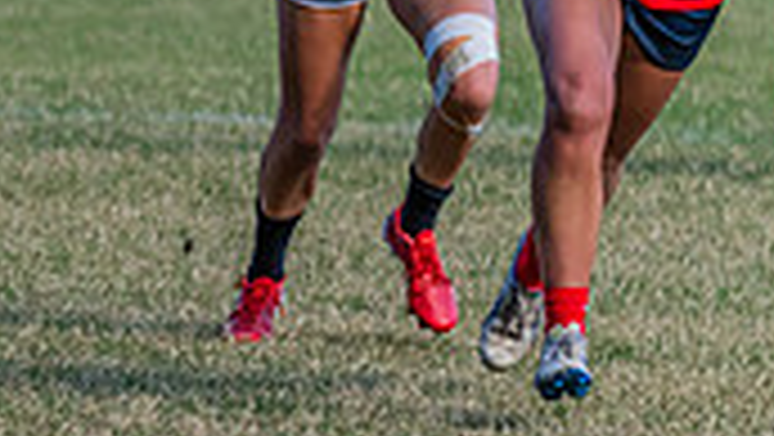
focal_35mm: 772
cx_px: -448
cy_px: 5
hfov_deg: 2.8
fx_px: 15854
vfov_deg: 1.6
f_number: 5
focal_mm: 190
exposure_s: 1/1600
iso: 1250
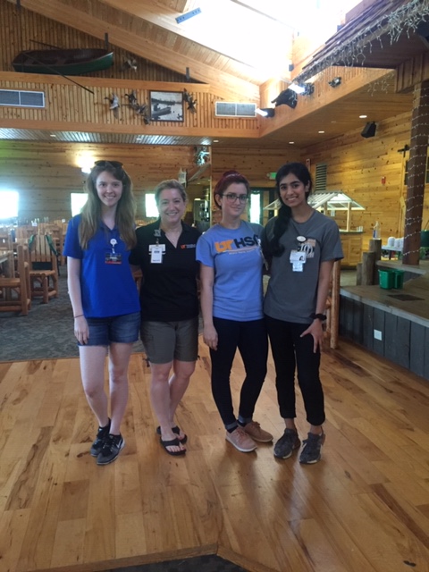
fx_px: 479
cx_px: 214
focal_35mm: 29
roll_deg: +0.5
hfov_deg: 48.2
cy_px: 286
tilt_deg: -9.0
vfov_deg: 61.7
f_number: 2.2
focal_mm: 4.15
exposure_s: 1/20
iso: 250
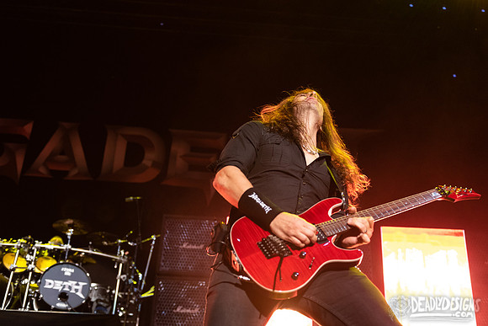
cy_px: 147
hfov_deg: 40.7
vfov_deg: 27.8
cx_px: 266
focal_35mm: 48
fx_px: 657
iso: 2000
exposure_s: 1/320
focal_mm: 44
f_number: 3.2
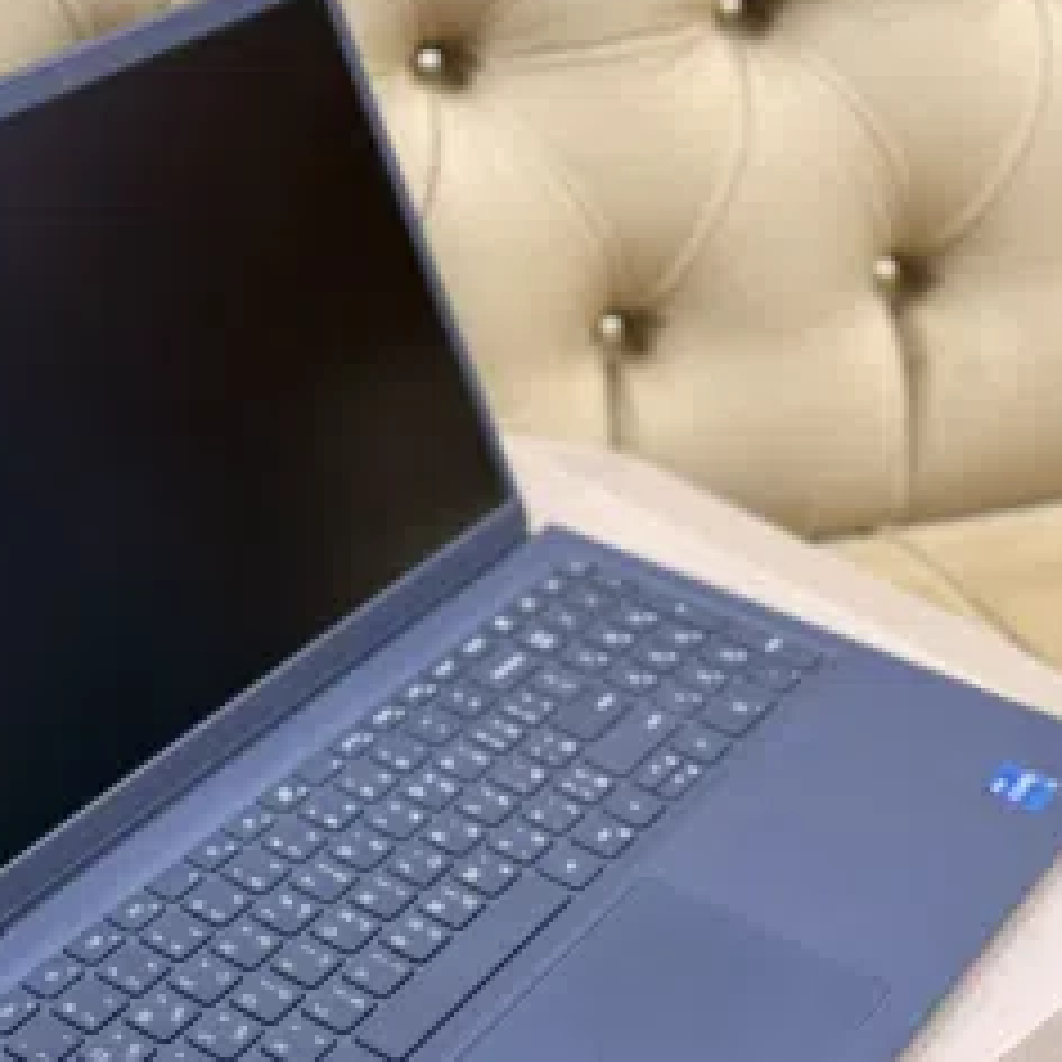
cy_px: 580
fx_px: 2499
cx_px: 396
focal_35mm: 72
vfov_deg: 24.0
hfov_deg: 23.9
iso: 200
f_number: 1.78
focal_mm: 6.76
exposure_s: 1/50
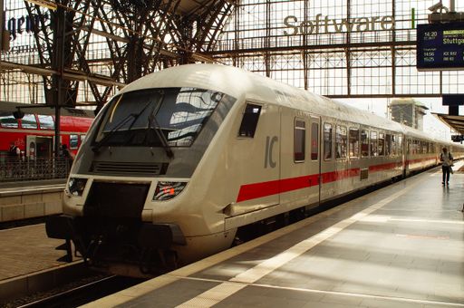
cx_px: 232
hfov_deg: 46.5
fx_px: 541
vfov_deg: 31.8
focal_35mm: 42
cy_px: 154
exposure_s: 1/200
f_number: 7.1
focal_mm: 28
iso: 100
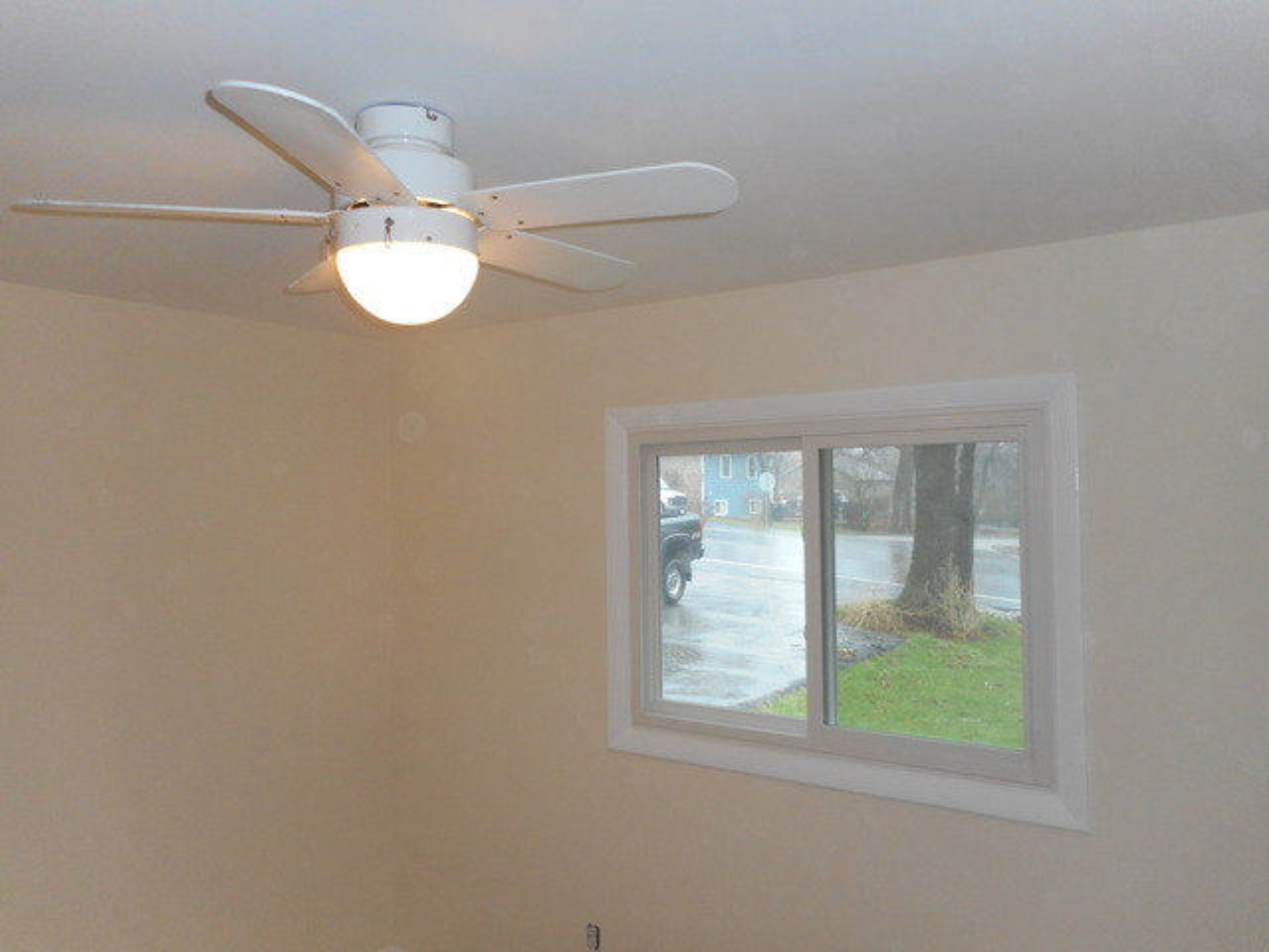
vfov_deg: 54.9
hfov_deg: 69.4
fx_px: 916
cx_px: 634
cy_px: 476
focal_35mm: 25
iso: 200
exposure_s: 1/25
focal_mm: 4.5
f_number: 3.7
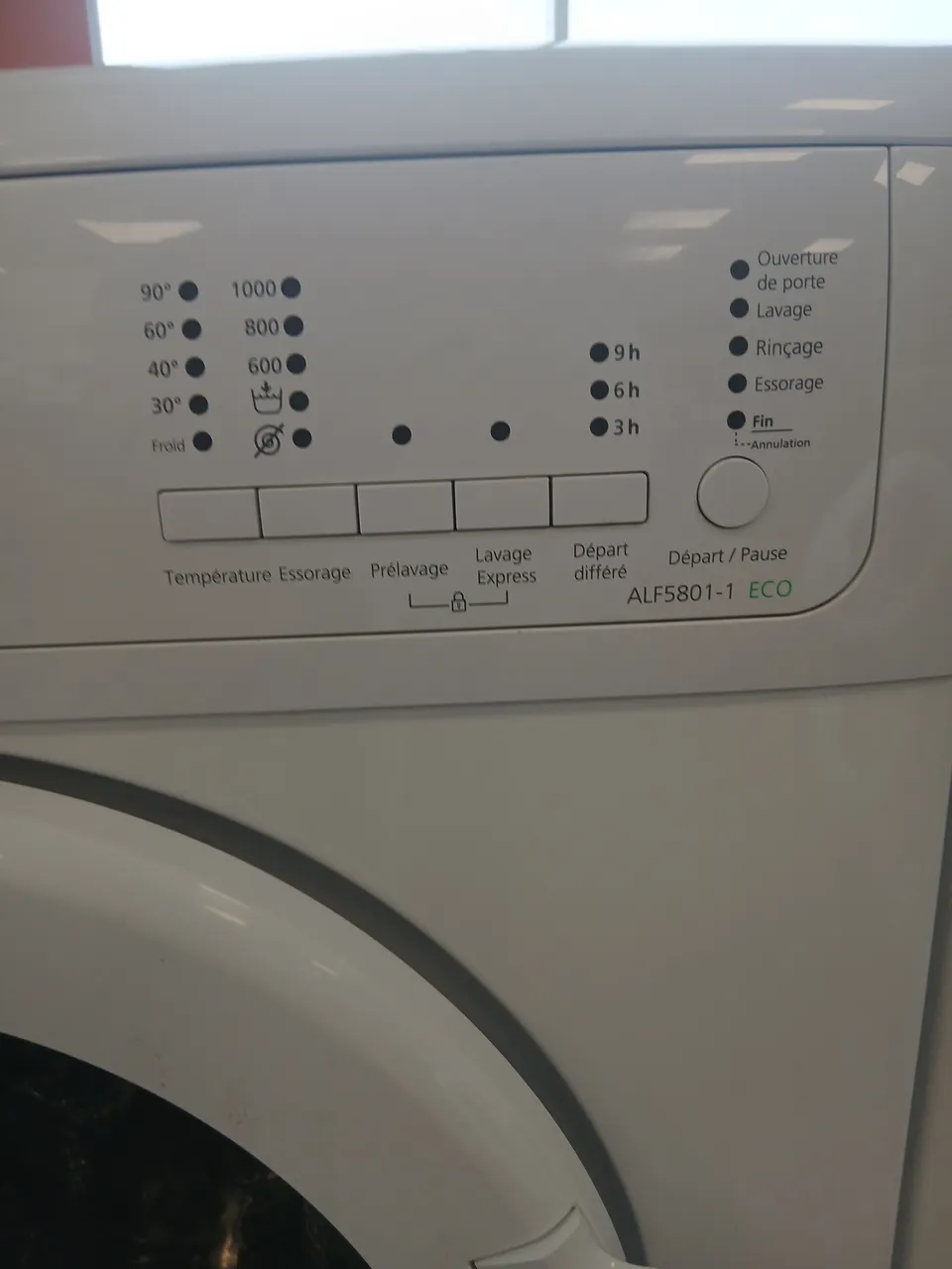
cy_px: 634
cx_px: 476
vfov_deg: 67.3
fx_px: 953
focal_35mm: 26
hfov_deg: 53.1
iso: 64
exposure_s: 1/50
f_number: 1.8
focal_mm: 3.98
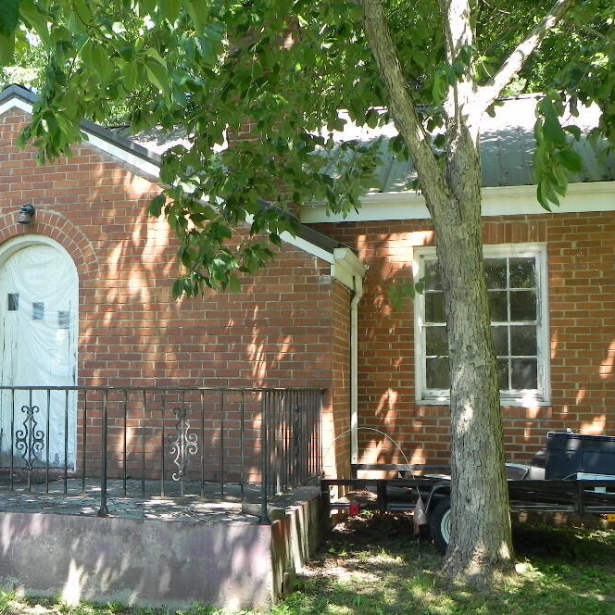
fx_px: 905
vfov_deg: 37.5
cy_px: 350
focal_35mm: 45
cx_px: 243
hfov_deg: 37.4
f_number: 4
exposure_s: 1/92.7
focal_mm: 5.9
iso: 160
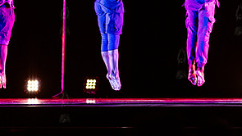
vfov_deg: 3.0
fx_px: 2605
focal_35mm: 406
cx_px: 103
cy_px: 28
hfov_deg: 5.3
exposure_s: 1/640
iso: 4000
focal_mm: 170
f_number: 2.8
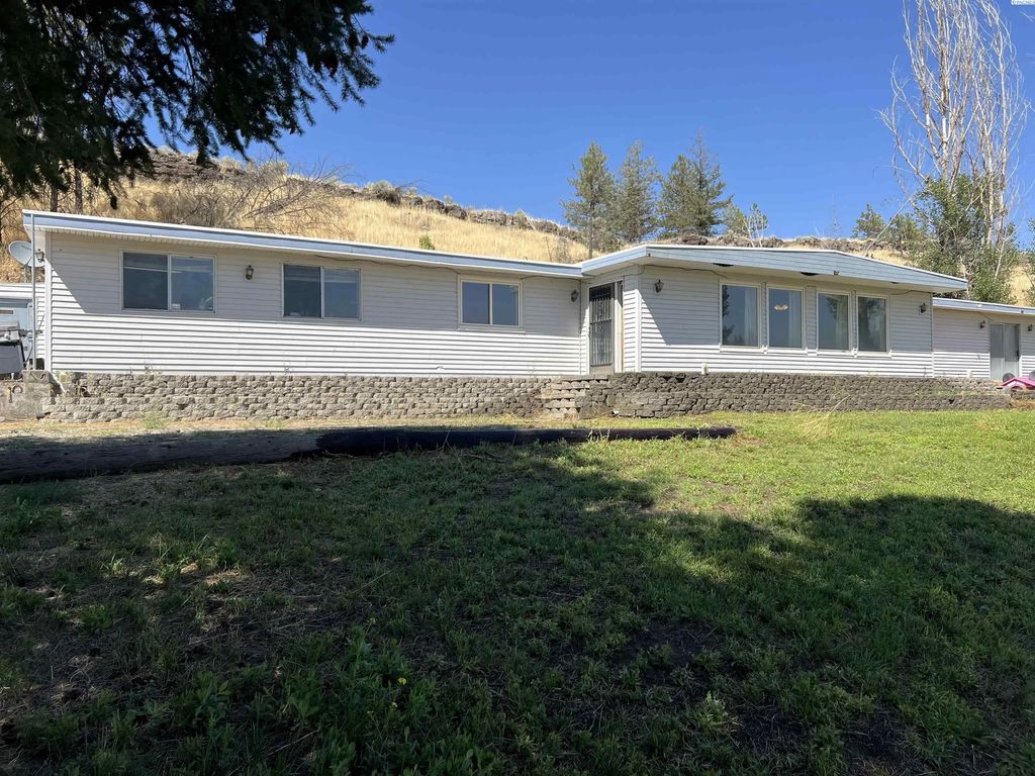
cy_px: 388
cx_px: 518
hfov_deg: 67.3
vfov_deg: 53.1
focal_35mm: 26
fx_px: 777
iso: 50
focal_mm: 5.7
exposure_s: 1/3571
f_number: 1.5
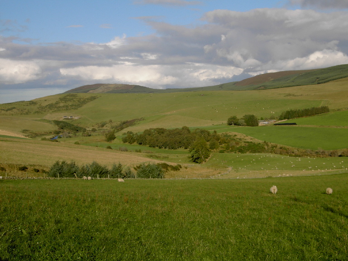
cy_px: 130
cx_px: 174
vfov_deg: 25.2
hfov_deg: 33.2
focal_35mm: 58
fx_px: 583
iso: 100
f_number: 8
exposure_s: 1/400
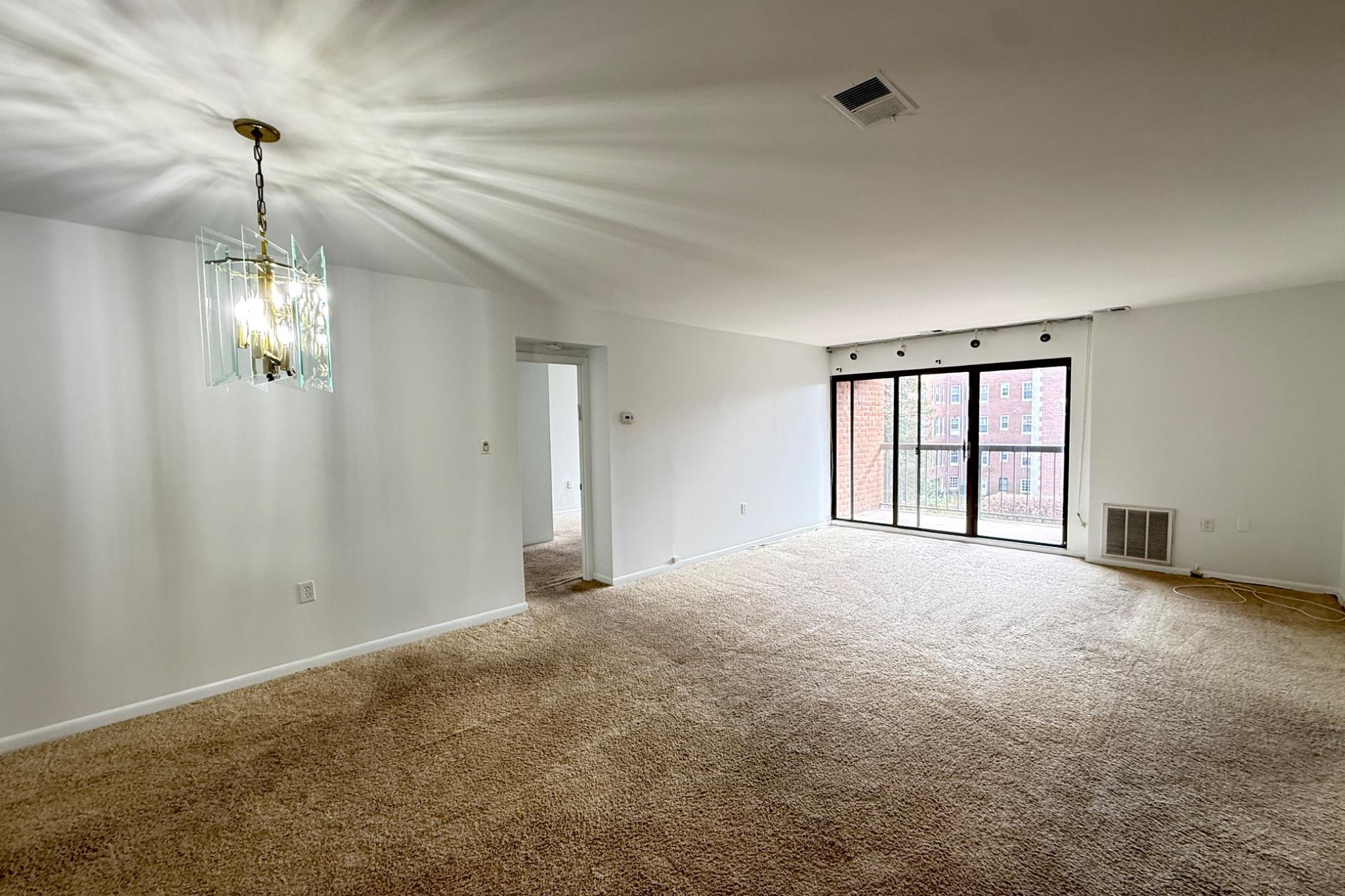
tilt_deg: -2.5
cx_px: 680
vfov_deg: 77.3
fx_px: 560
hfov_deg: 100.4
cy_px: 459
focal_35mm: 15
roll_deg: +1.3
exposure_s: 1/60
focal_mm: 2.22
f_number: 2.2
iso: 160
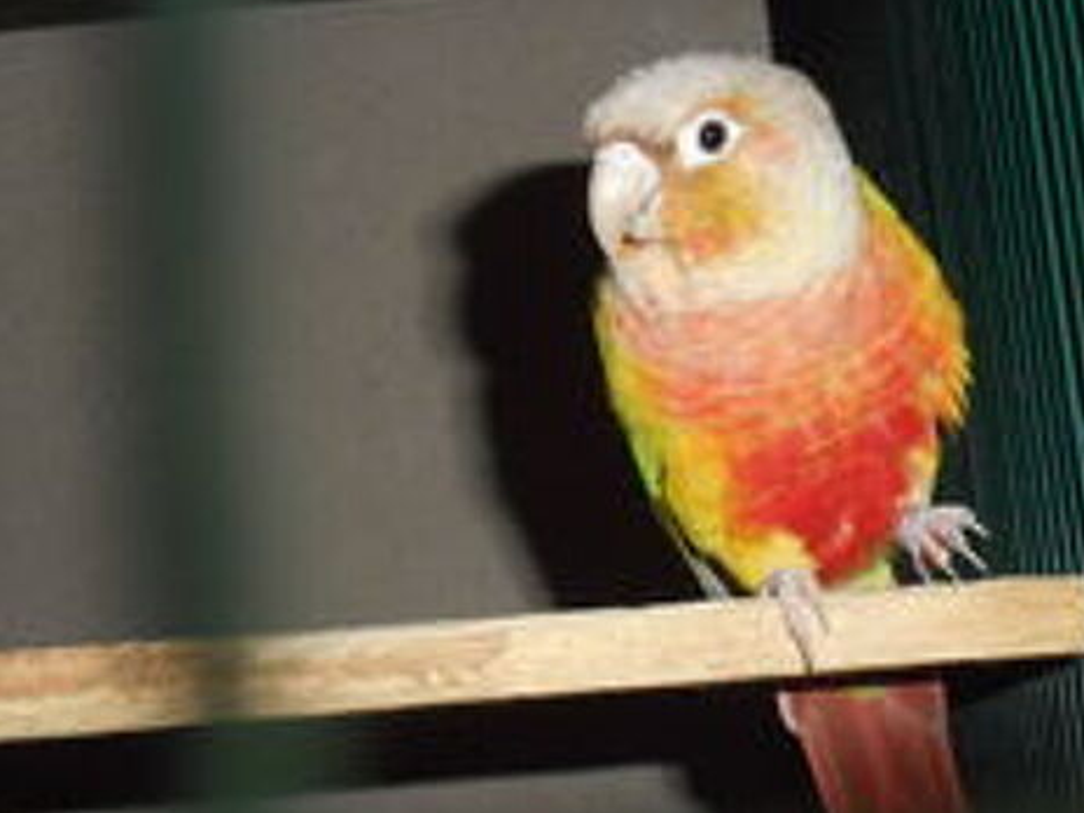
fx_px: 1910
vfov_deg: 24.0
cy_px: 406
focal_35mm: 61
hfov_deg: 31.7
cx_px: 549
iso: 640
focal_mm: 10.5
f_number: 14.4
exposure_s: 1/60
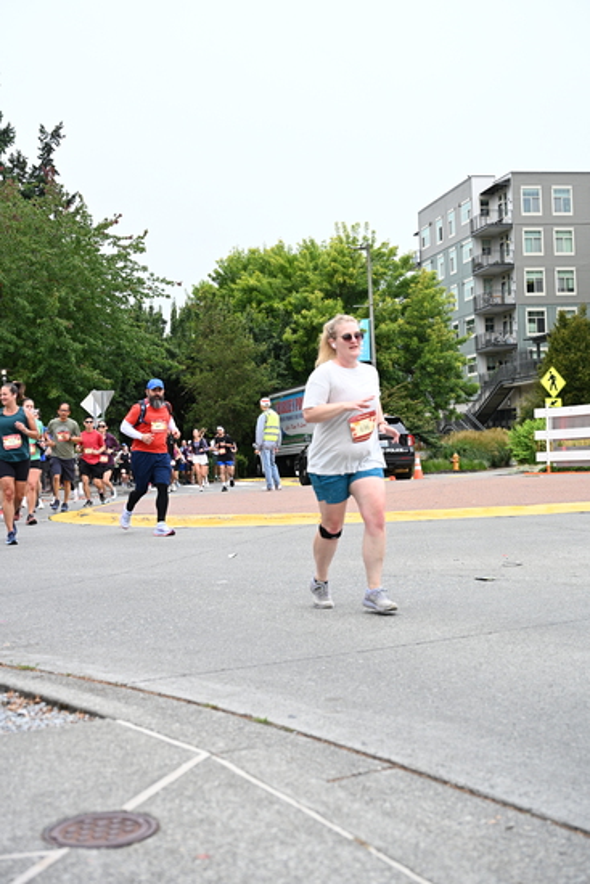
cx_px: 295
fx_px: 1204
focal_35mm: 49
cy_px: 442
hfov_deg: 27.5
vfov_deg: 40.3
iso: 1600
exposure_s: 1/800
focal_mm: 49
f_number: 4
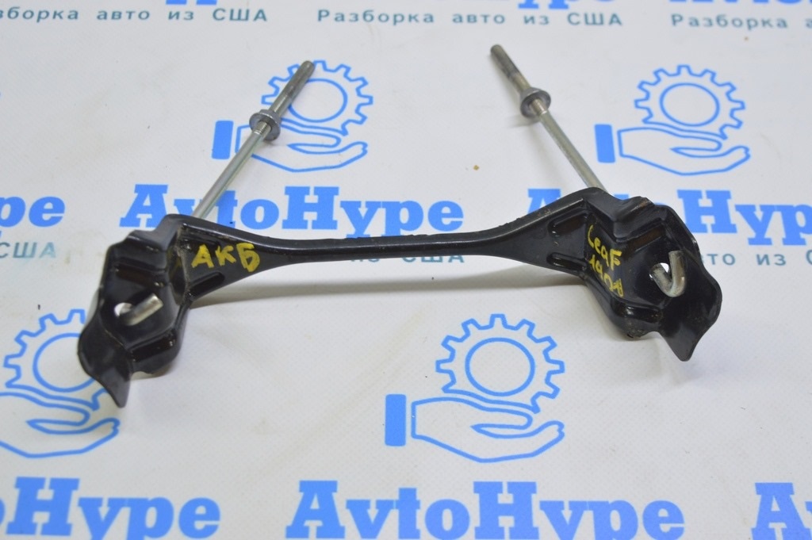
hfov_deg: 33.4
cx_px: 406
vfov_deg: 22.6
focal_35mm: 60
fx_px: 1352
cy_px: 270
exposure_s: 1/25
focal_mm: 40
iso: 400
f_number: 5.6
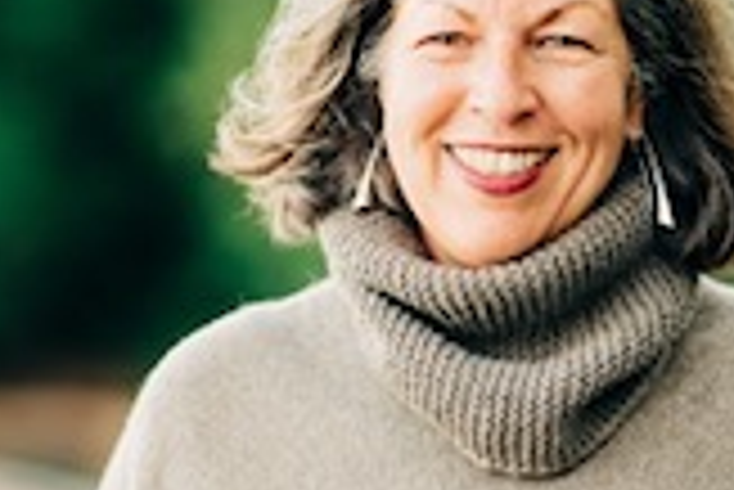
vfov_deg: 4.1
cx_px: 468
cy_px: 459
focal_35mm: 333
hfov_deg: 6.2
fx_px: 6795
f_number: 1.4
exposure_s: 1/500
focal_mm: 85
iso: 125
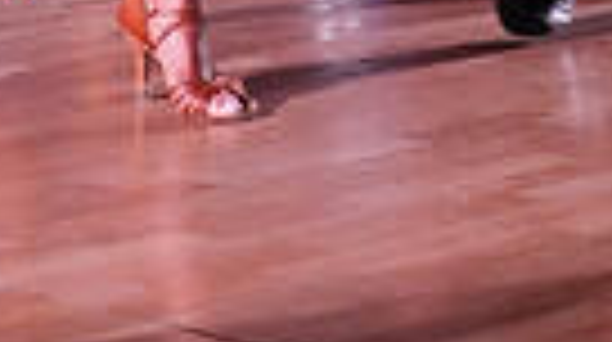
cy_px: -778
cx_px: 511
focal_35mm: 215
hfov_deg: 10.0
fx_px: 3484
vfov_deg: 5.2
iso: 6400
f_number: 5
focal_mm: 48
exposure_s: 1/320
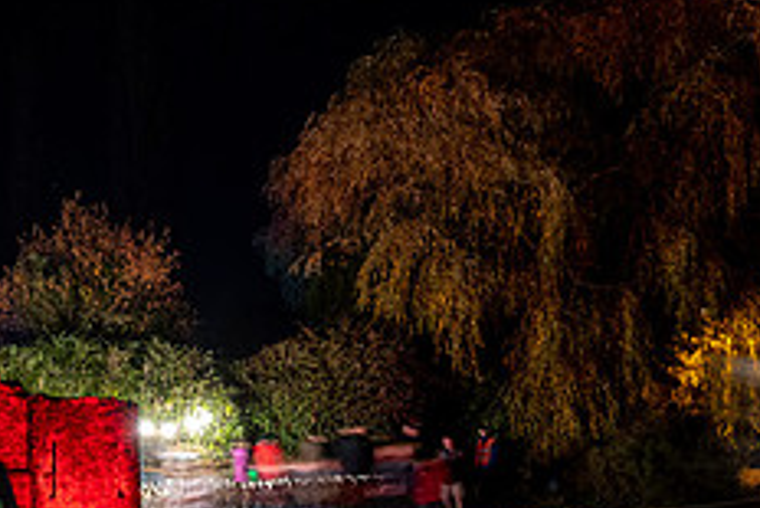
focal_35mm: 60
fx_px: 1267
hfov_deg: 30.9
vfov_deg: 22.5
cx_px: -3
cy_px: 349
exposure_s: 1
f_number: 5
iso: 640
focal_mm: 24
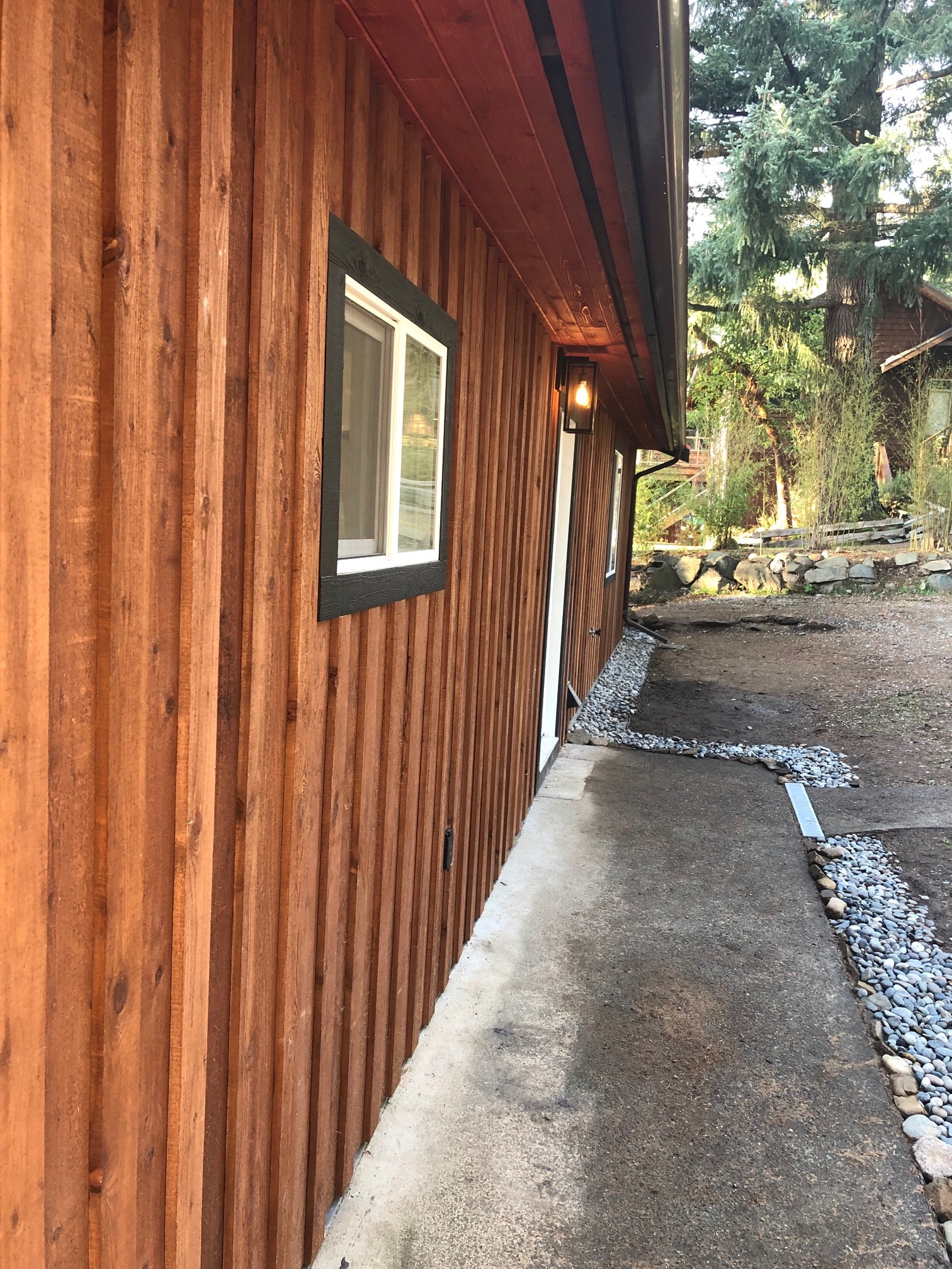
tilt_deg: -5.4
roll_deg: -3.1
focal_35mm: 28
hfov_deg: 49.7
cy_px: 634
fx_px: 1027
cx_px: 476
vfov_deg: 63.4
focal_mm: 3.99
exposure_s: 1/24
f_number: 1.8
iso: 32
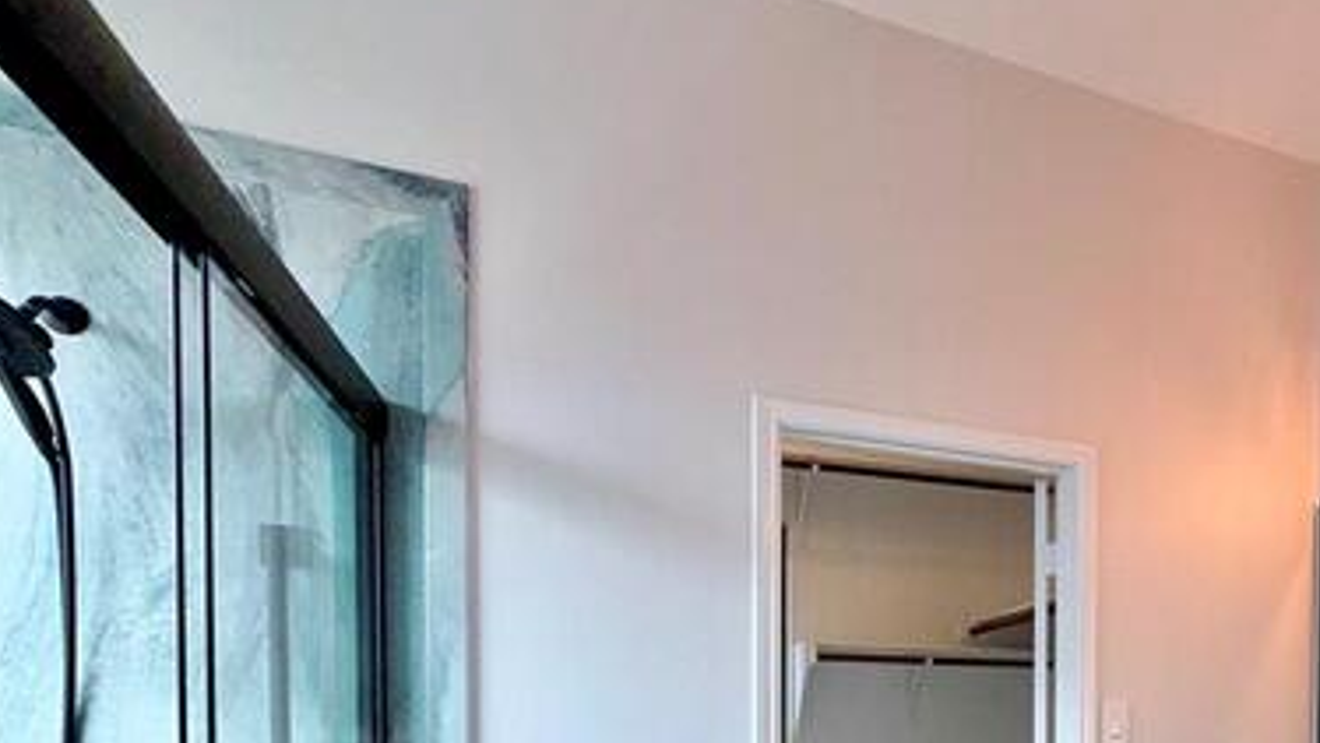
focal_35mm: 26
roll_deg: +0.2
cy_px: 747
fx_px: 910
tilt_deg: -2.0
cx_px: 1045
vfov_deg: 39.1
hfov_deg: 65.7
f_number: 2.2
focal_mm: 2.22
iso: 32
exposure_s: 1/120
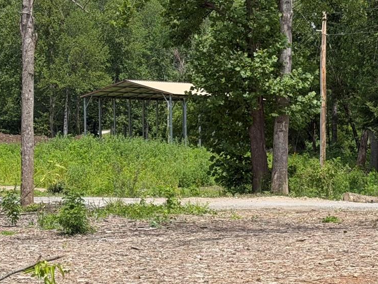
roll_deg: -0.2
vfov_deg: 11.2
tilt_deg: -3.5
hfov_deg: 14.8
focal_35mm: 132
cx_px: 342
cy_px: 211
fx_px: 1442
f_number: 1.78
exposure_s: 1/2667
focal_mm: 6.76
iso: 64
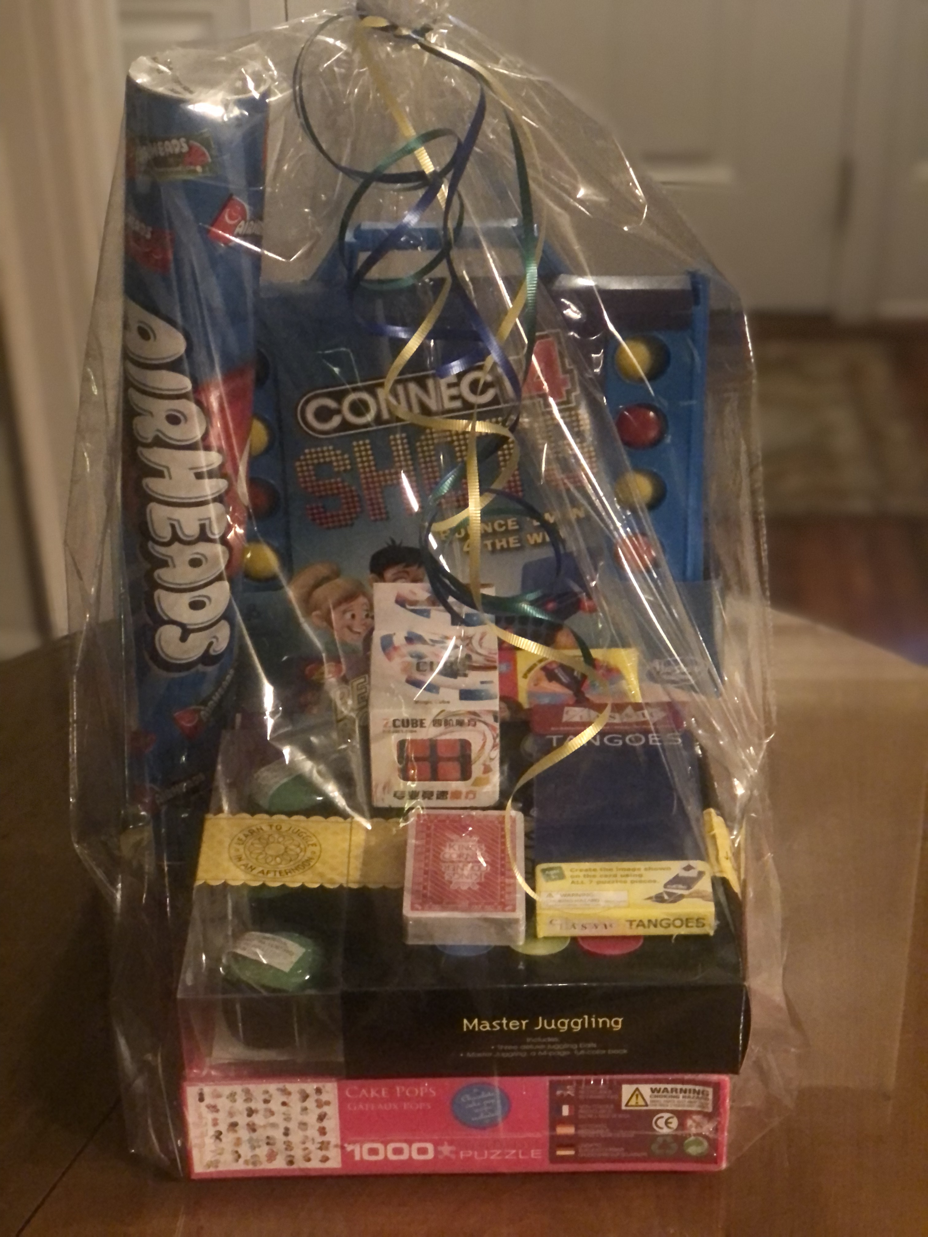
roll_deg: +0.8
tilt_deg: -31.4
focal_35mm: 57
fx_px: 2037
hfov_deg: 25.7
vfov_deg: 33.8
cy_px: 618
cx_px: 464
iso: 1250
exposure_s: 1/30
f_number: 2.8
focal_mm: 6.6
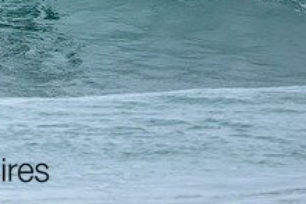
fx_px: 24580
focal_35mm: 2890
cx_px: -107
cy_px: -126
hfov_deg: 0.7
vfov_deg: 0.5
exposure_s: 1/2000
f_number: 6.3
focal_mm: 800
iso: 900
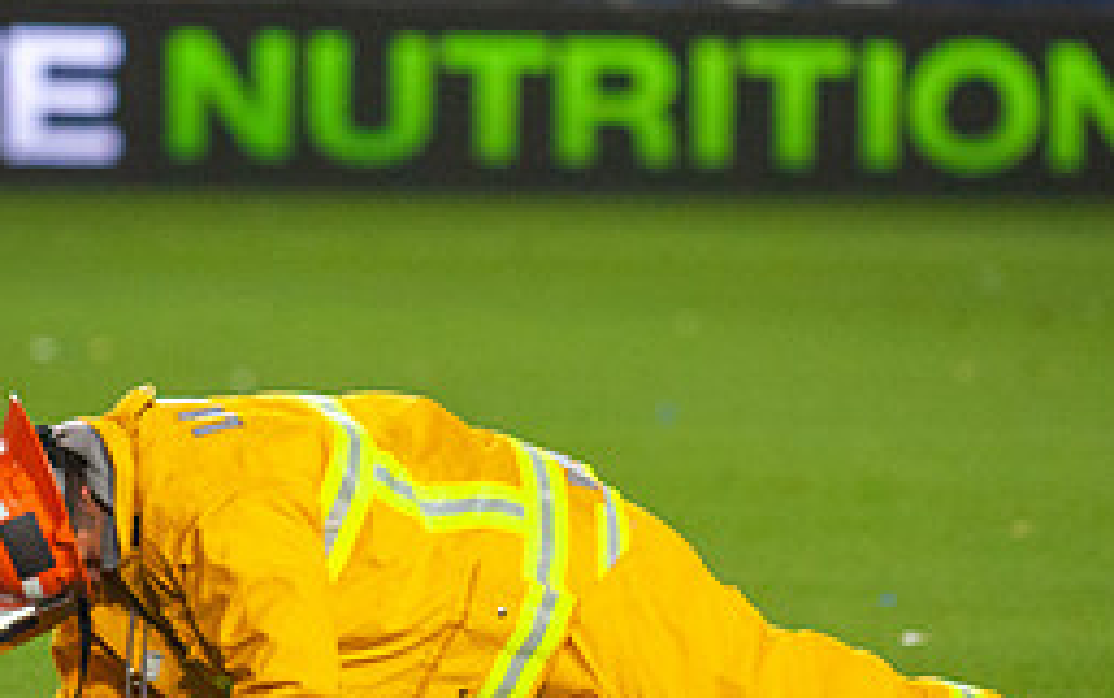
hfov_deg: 5.1
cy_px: 277
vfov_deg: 3.2
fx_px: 12577
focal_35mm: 414
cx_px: 420
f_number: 2.8
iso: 3200
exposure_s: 1/2500
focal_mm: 180
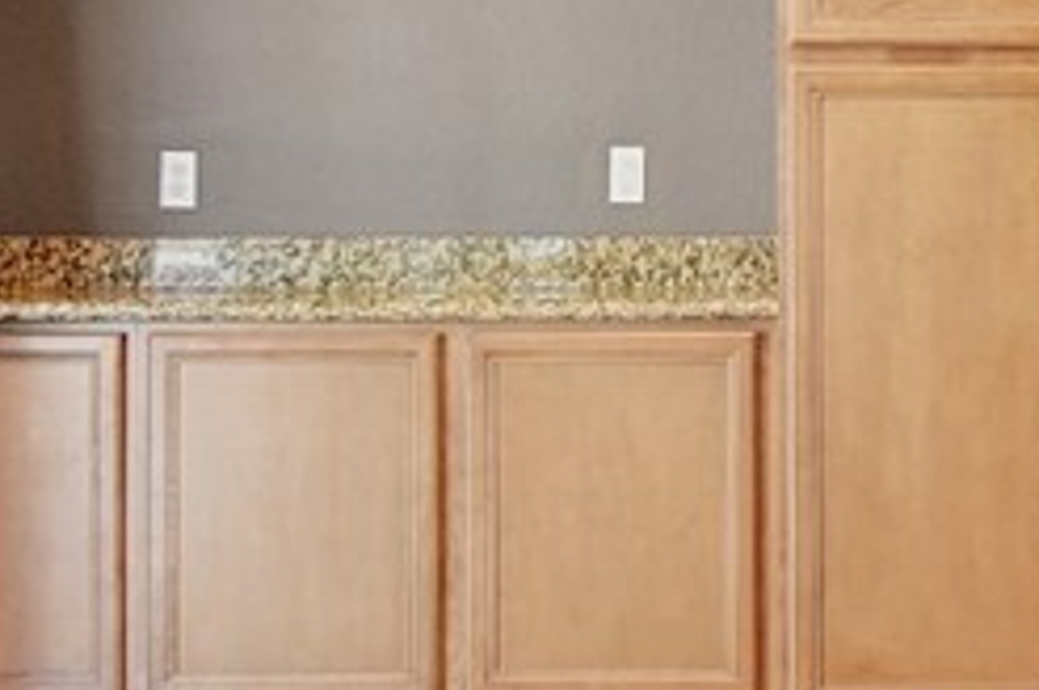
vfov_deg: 10.3
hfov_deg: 14.8
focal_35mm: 132
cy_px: 65
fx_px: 3805
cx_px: 1363
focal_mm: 20
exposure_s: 1/2.5
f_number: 9
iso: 640
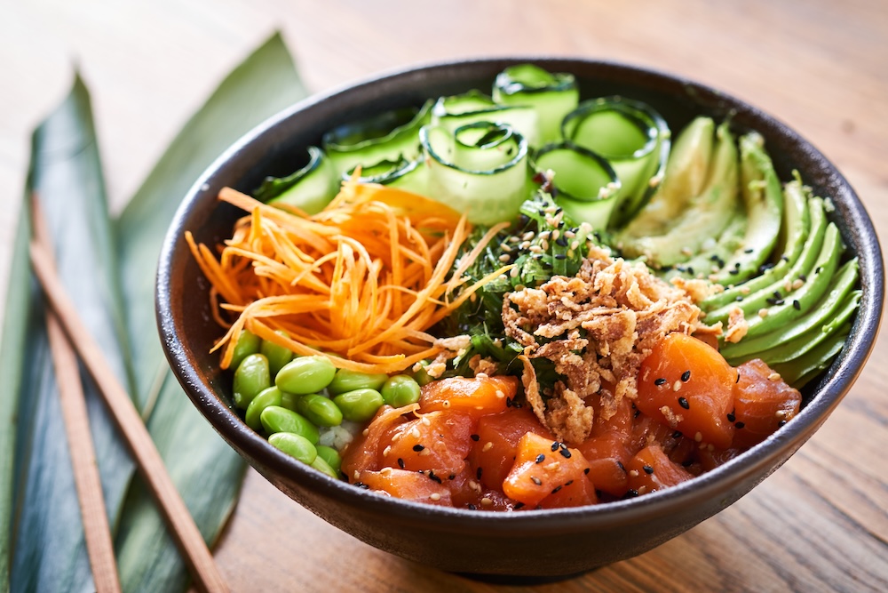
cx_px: 444
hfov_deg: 22.6
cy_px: 296
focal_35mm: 90
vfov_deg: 15.2
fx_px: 2220
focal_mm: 60
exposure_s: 1/160
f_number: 4
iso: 250
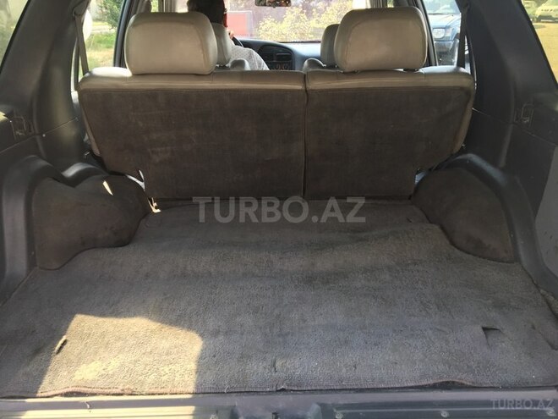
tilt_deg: -23.7
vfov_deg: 48.2
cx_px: 279
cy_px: 210
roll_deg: +0.5
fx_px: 467
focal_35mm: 29
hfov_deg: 61.7
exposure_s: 1/100
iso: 40
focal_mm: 4.15
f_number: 2.2
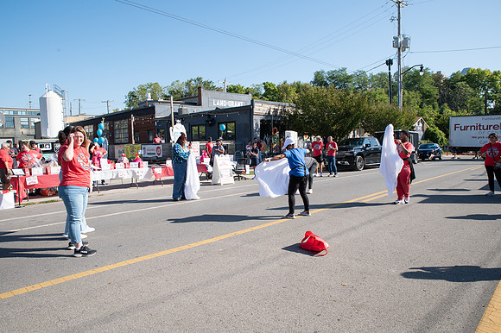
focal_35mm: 24
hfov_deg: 73.8
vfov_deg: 53.1
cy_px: 166
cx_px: 250
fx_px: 334
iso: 160
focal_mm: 24
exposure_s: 1/200
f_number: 9
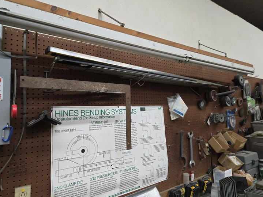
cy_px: 96
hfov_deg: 71.6
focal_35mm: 24
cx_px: 128
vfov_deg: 56.8
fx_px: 182
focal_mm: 5.4
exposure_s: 1/120
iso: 250
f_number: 1.8
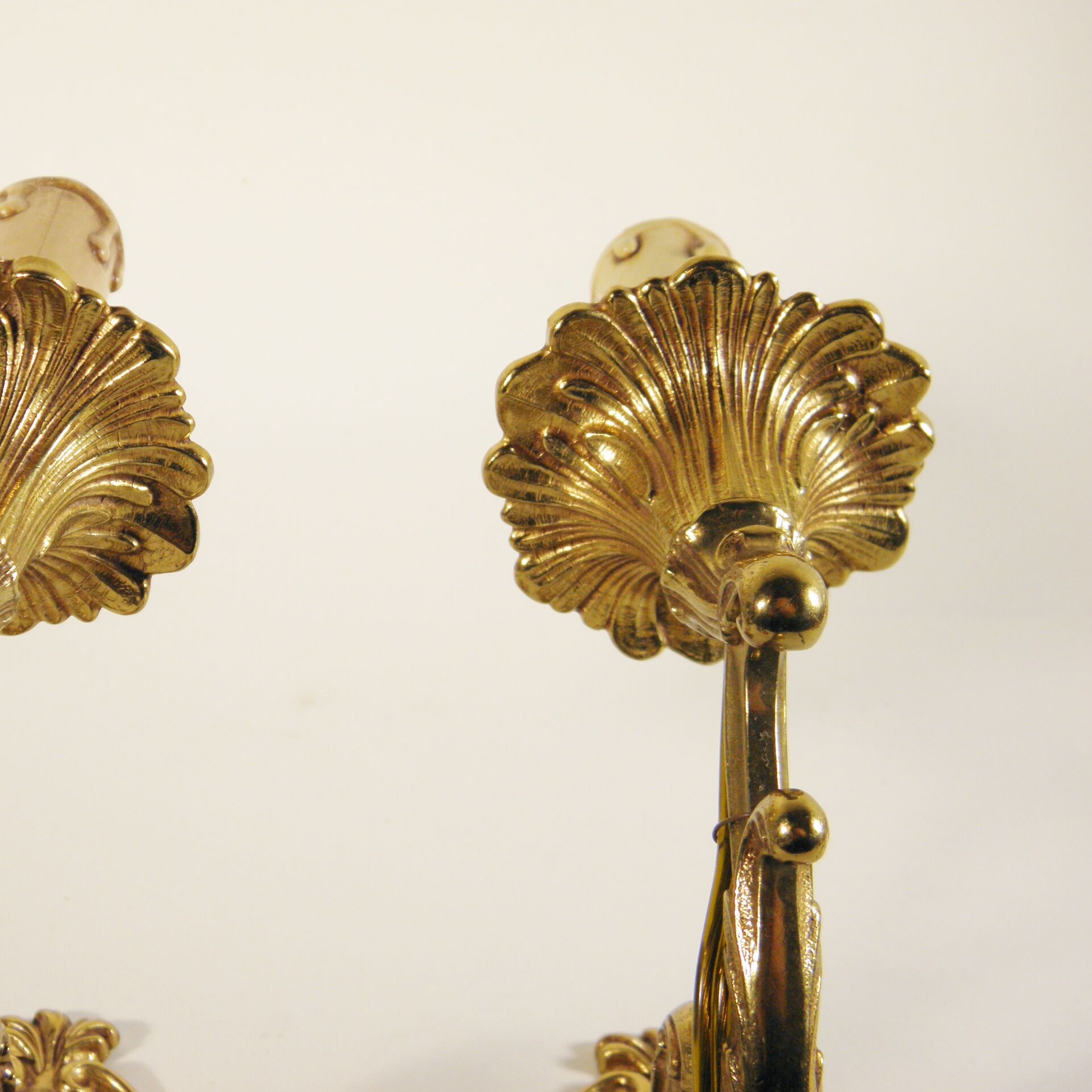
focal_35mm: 52
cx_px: 374
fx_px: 1856
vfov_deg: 32.8
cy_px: 546
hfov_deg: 32.5
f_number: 3.9
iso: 100
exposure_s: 1/40
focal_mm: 7.9
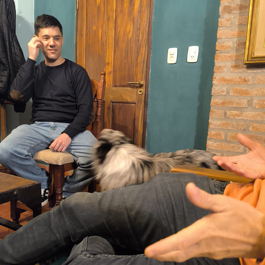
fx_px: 243
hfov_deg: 57.3
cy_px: 143
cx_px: 134
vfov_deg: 57.2
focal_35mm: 28
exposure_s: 1/25
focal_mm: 6.14
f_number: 1.65
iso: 5000
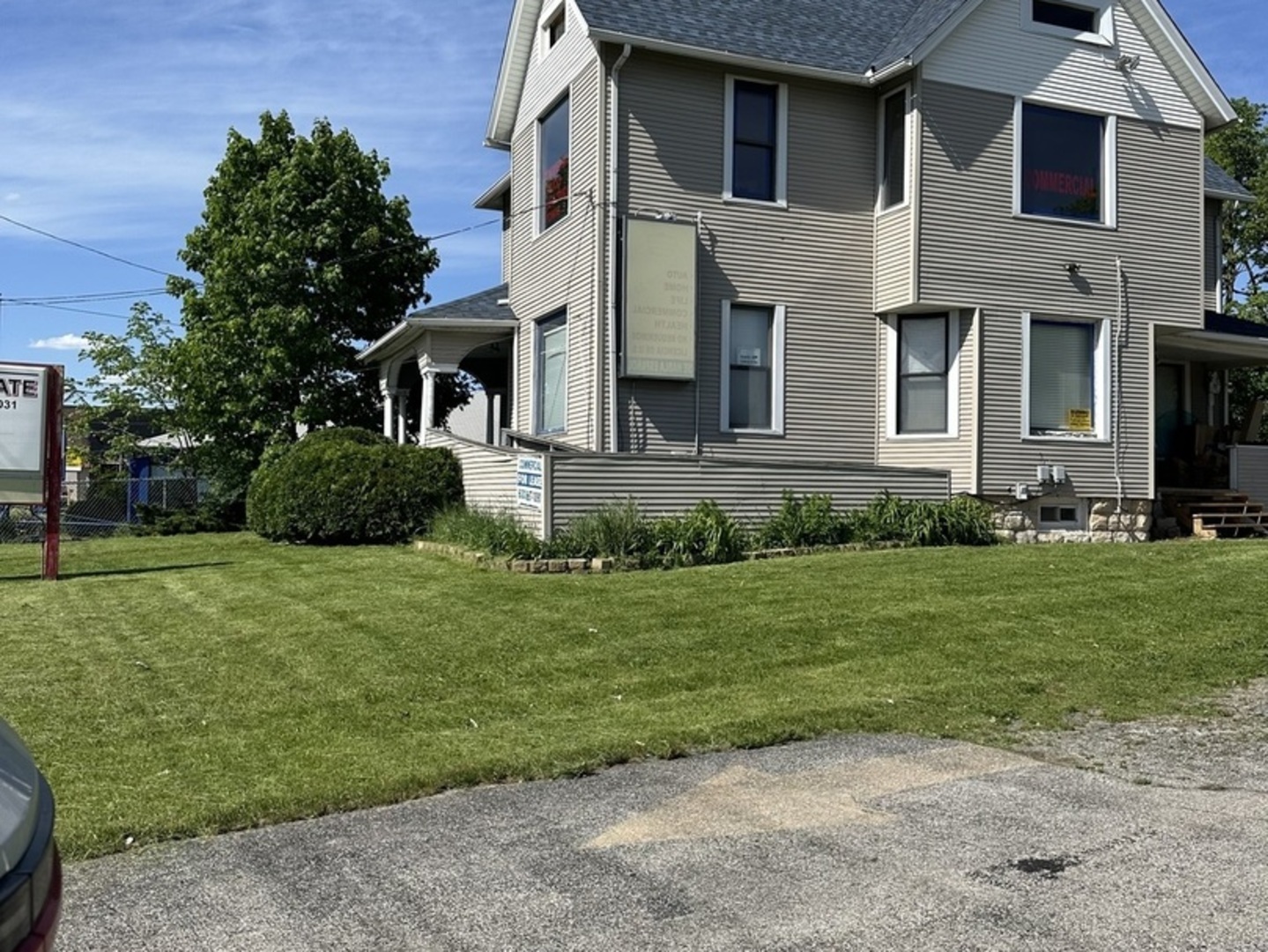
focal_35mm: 24
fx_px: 879
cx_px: 634
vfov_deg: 56.8
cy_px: 476
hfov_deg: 71.6
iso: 80
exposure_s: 1/5000
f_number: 1.78
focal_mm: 6.86
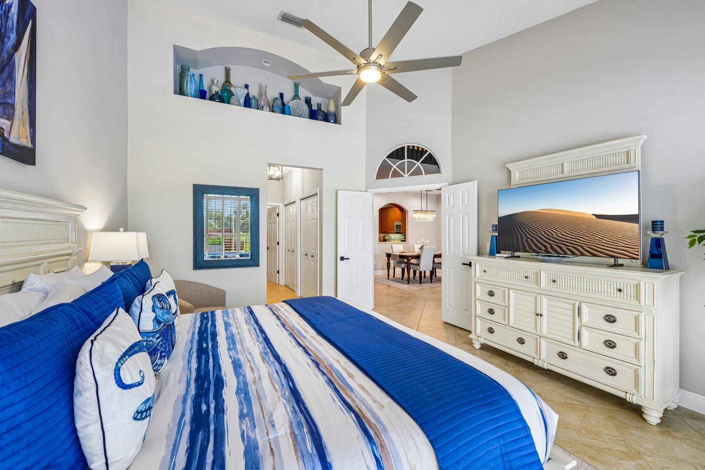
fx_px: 274
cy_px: 235
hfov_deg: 104.3
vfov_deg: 81.2
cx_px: 352
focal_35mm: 14
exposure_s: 1/8
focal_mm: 14
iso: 200
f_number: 9
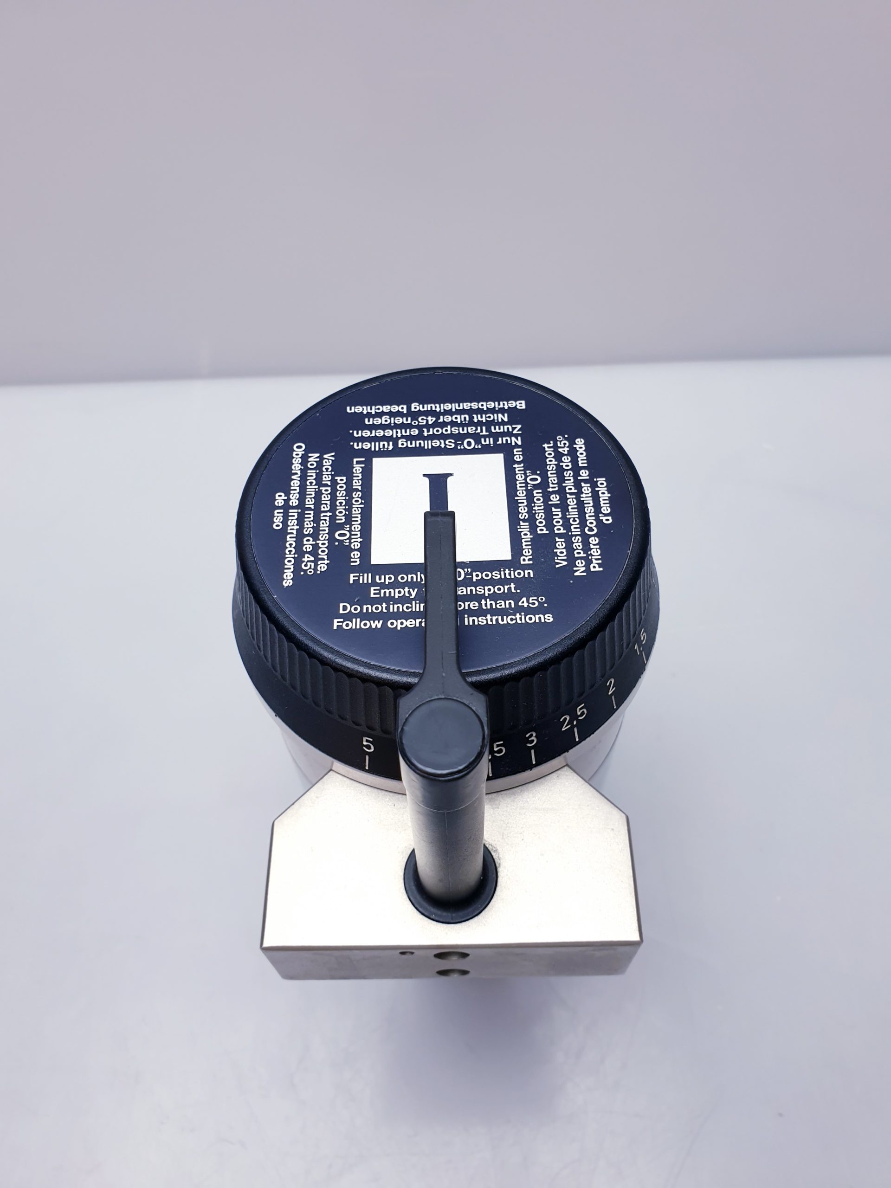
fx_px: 892
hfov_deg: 53.1
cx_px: 446
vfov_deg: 67.3
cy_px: 594
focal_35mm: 26
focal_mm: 4.3
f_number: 2.4
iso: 64
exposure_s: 1/100
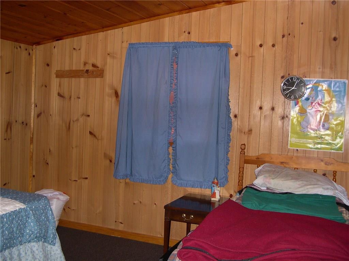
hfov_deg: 49.0
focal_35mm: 38
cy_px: 130
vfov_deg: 37.7
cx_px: 174
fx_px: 383
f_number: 2.8
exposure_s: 1/60
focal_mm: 8
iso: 190
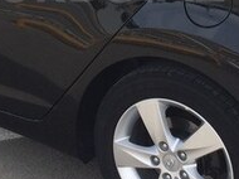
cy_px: -17
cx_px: 96
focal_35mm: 101
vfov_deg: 14.3
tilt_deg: -14.2
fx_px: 696
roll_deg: +0.3
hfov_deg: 19.5
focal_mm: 4.15
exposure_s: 1/855
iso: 32
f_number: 2.2
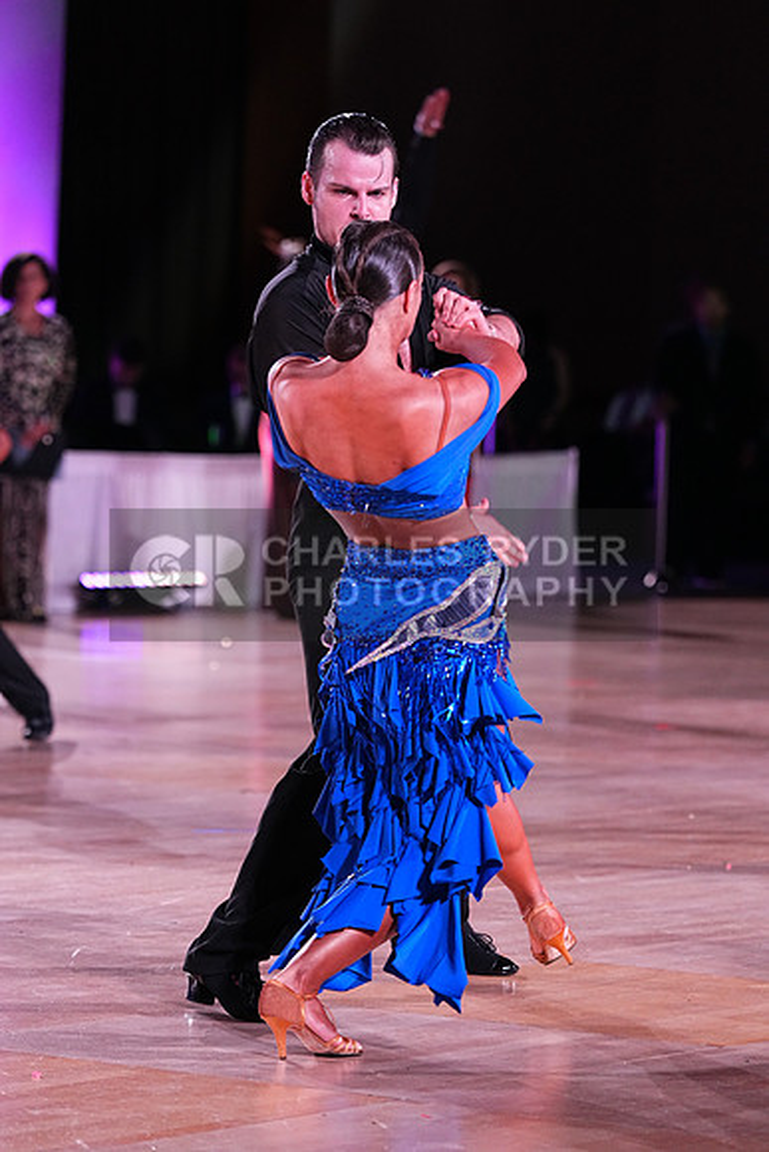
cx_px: 384
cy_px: 576
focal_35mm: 167
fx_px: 5347
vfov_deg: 12.3
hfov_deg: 8.2
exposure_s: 1/320
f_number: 4.5
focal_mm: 167
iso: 4000
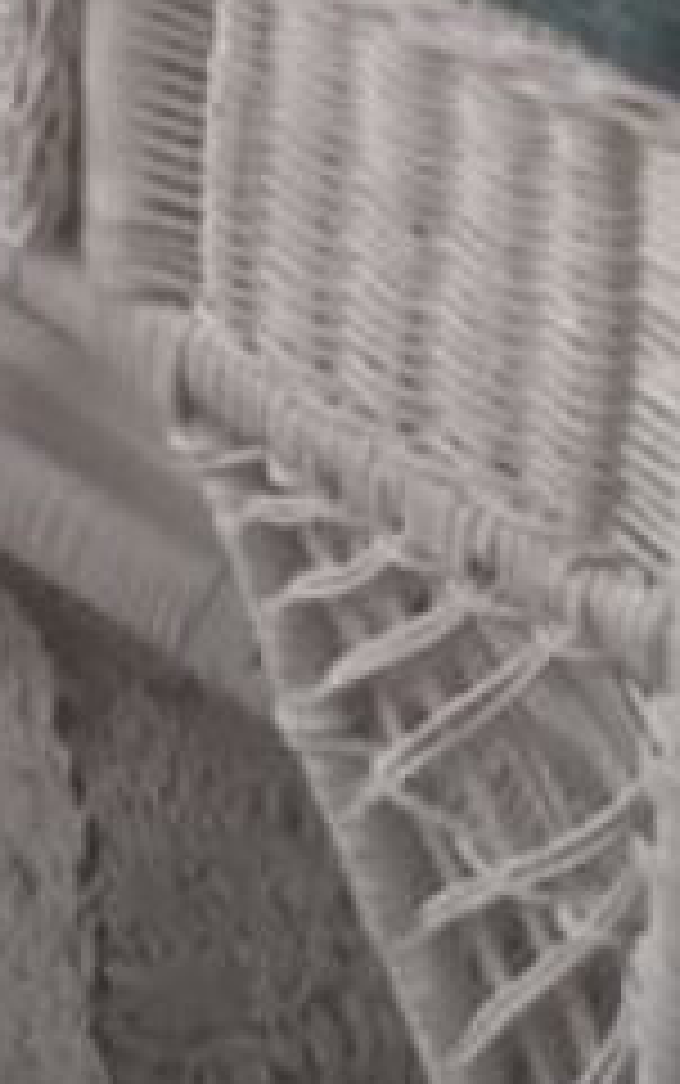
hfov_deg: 7.9
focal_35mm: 164
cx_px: 784
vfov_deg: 12.1
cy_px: -641
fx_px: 4854
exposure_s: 1/25
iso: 455
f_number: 2.2
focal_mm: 3.43
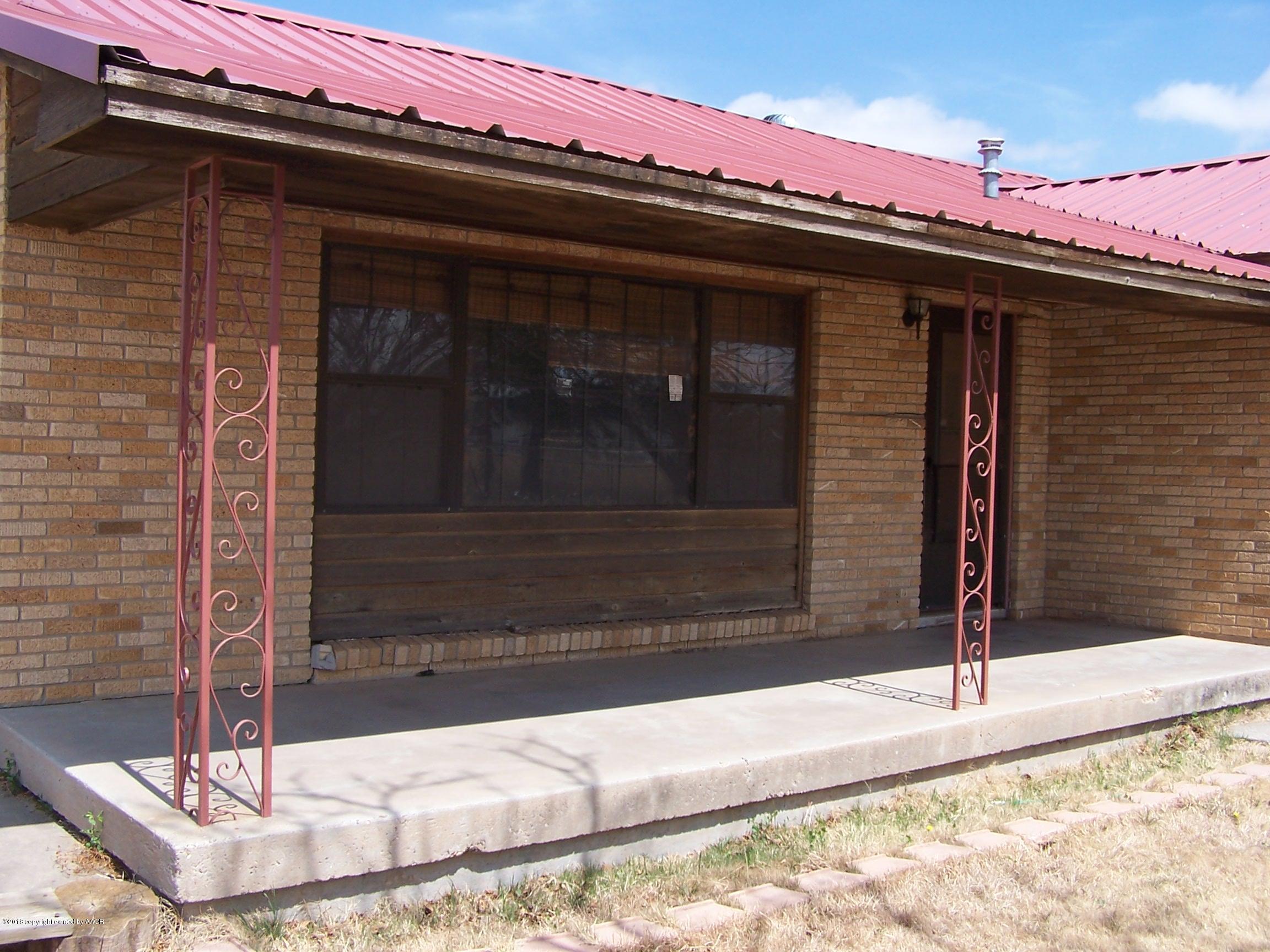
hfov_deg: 49.0
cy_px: 476
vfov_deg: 37.7
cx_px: 635
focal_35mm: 38
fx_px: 1394
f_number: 4
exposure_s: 1/500
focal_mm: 6.3
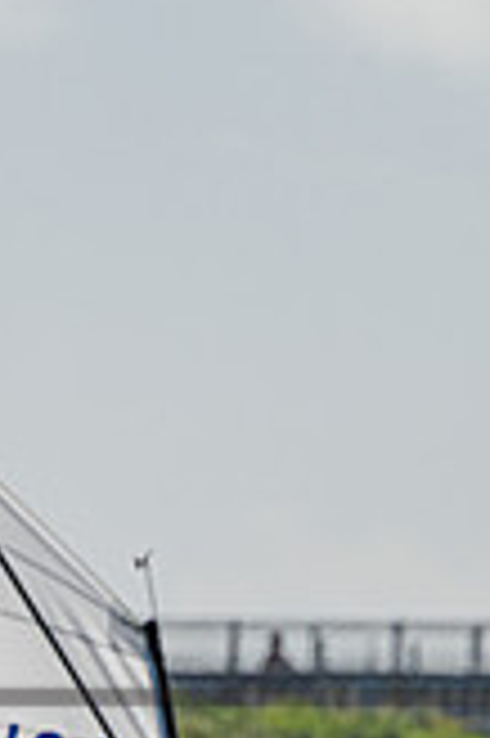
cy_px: 663
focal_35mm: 1907
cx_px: -561
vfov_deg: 1.1
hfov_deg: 0.7
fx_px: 39014
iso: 320
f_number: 10
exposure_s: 1/1600
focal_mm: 400
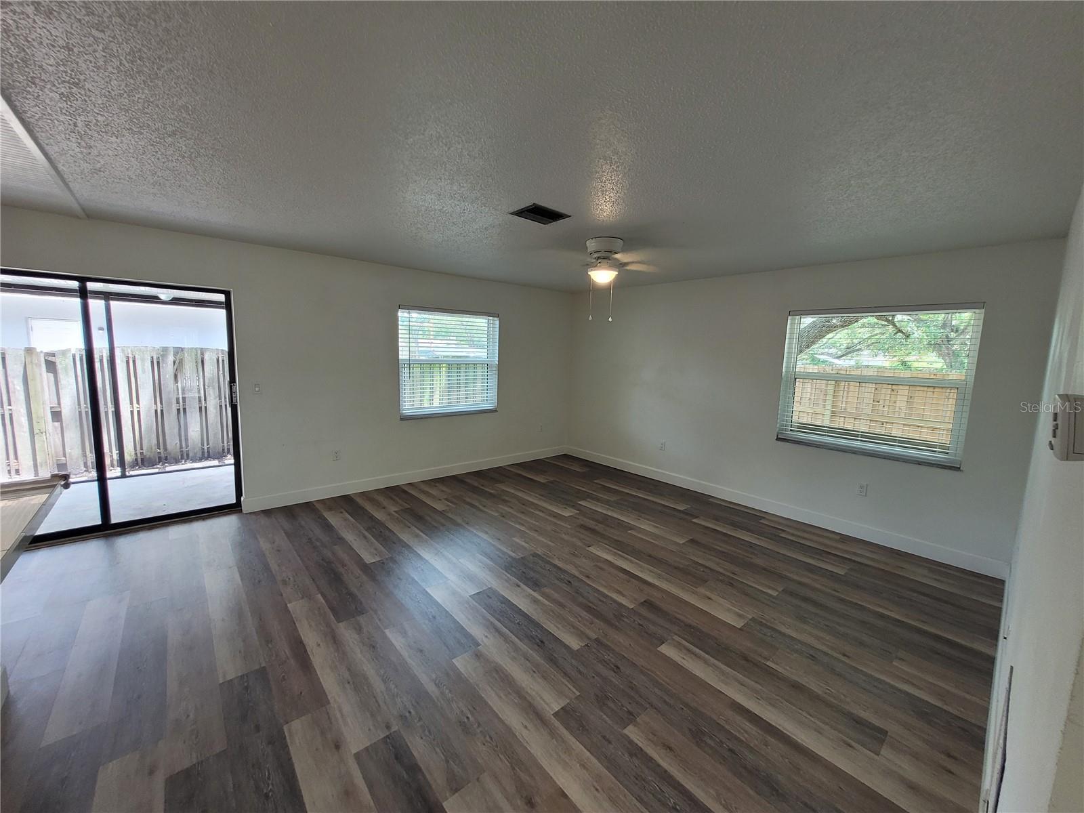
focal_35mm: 13
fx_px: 407
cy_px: 406
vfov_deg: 89.9
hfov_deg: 106.2
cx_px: 542
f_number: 2.2
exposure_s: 1/60
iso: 100
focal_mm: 1.74
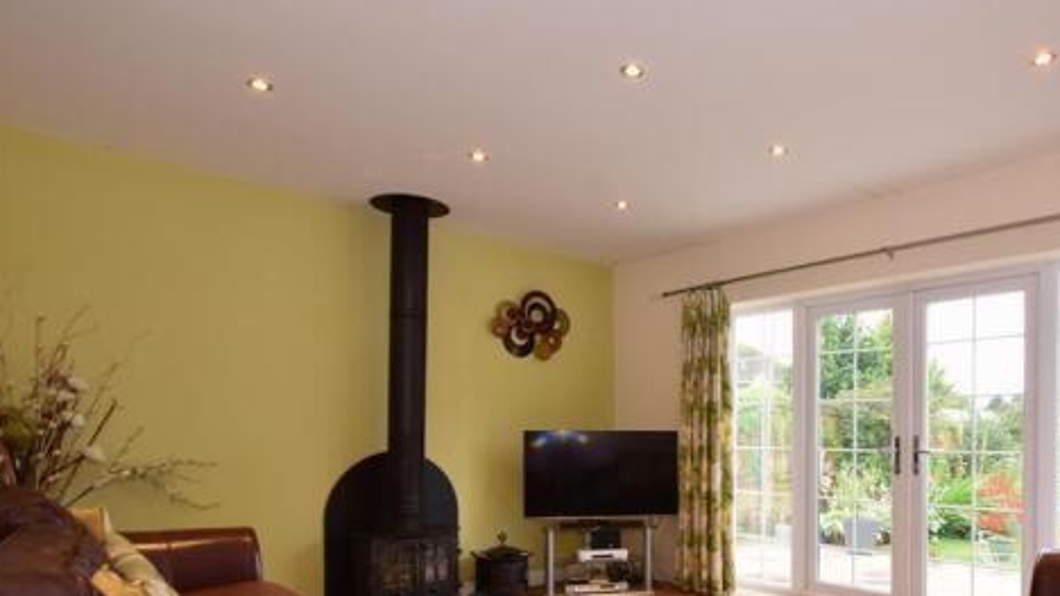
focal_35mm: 22
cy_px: 441
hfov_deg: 79.0
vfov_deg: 49.6
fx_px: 618
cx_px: 691
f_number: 20
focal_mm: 10
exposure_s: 1/3
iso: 400
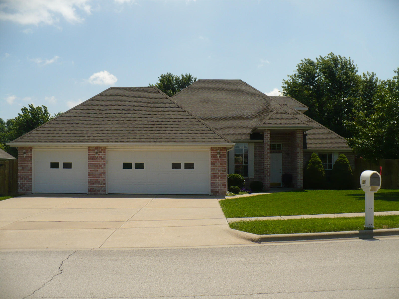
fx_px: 426
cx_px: 200
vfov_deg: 38.7
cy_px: 150
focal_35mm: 37
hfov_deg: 50.1
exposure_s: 1/320
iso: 100
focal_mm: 6.1
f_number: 8
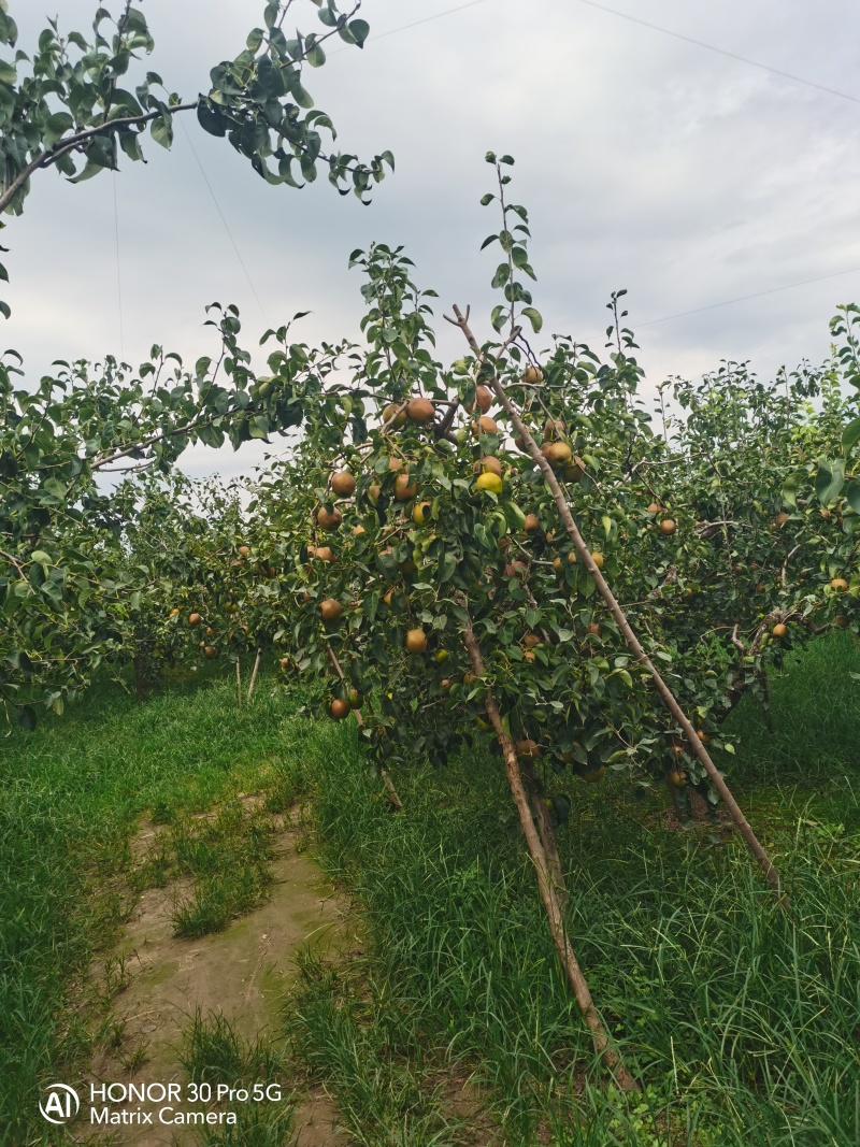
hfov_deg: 51.3
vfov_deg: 65.3
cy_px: 574
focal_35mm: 27
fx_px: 895
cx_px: 430
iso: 50
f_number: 1.8
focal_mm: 5.58
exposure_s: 1/2288
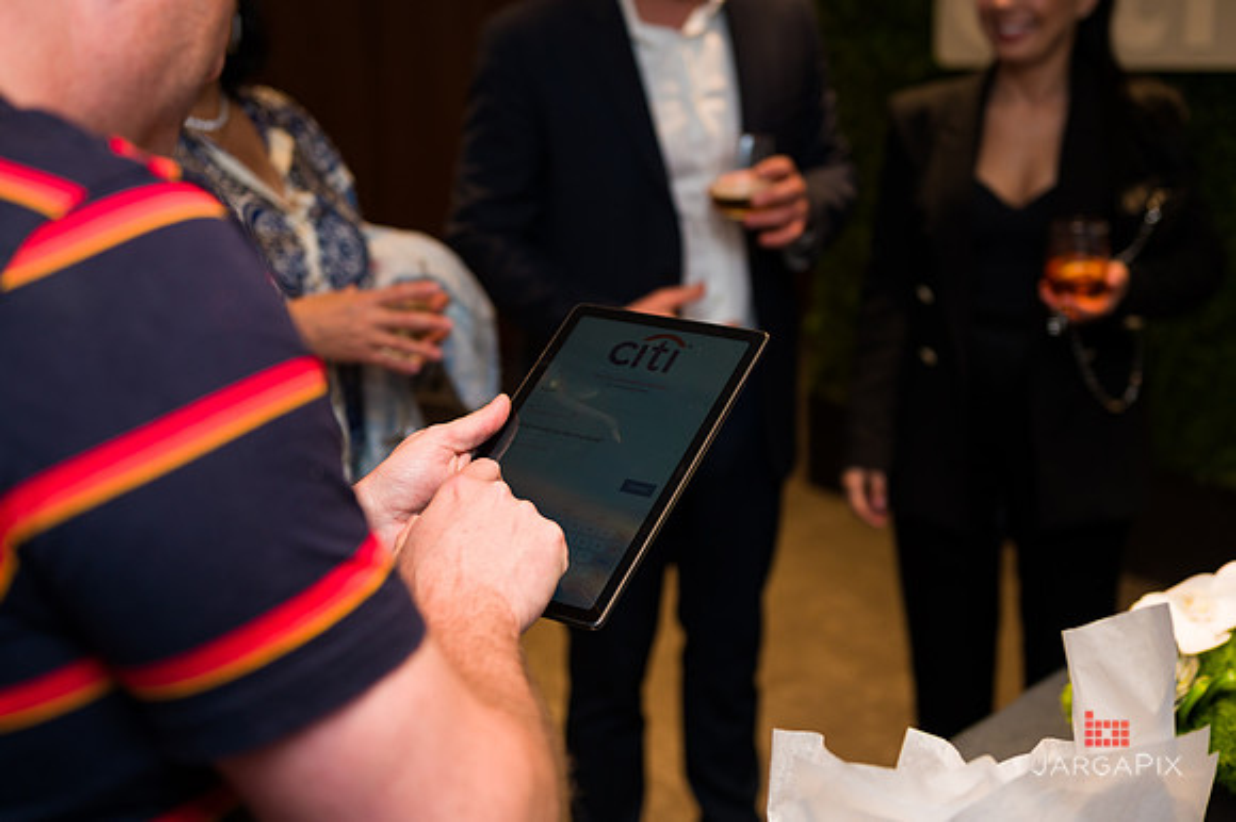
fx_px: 1784
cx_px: 618
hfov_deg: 38.2
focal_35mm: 52
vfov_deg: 26.0
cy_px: 411
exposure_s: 1/160
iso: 640
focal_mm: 52
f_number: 4
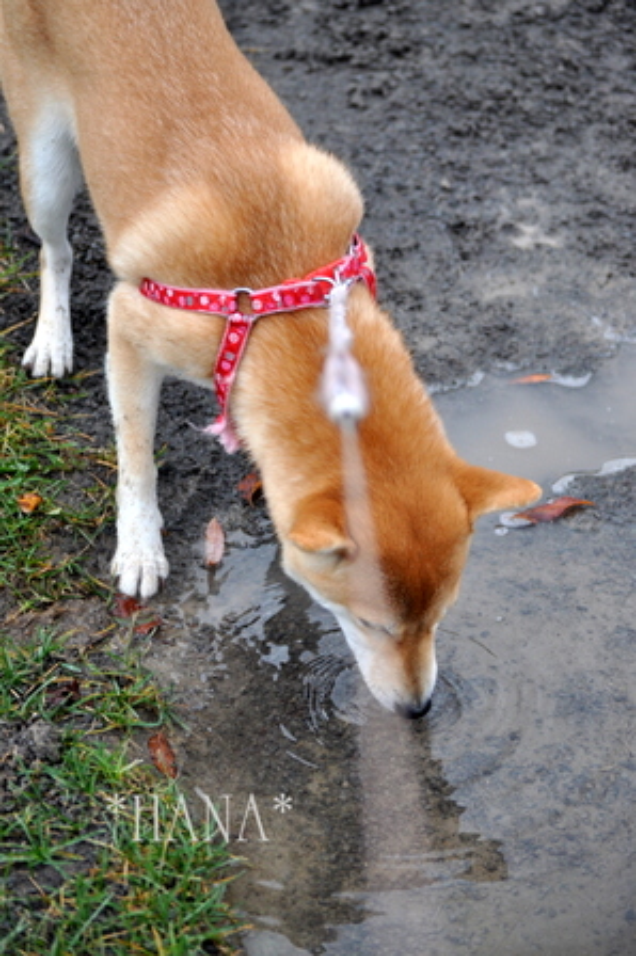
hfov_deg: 13.4
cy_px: 478
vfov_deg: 20.0
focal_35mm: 102
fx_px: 2707
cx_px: 318
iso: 720
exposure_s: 1/1000
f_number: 4.2
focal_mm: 68
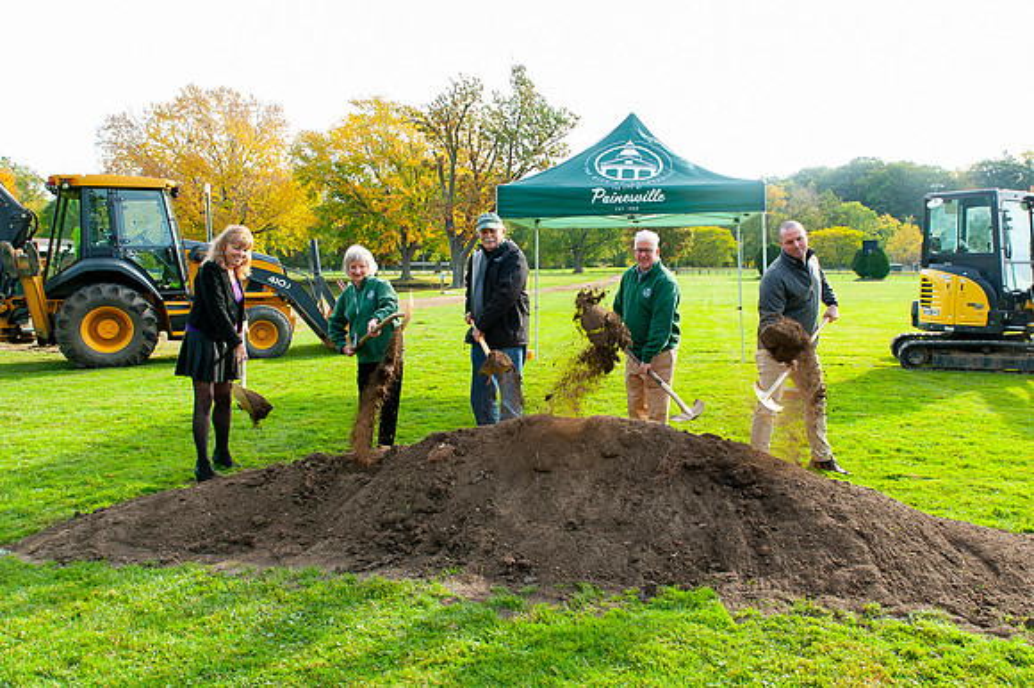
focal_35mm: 29
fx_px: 820
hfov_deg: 64.4
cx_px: 560
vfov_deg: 45.5
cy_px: 316
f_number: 8
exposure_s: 1/200
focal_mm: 24
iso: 400
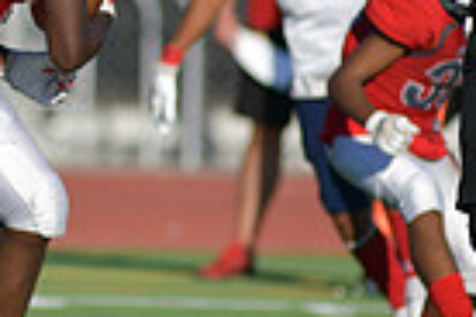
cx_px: -124
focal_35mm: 1264
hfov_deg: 1.6
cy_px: 67
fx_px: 16712
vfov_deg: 1.1
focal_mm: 300
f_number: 3.5
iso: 64
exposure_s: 1/2000
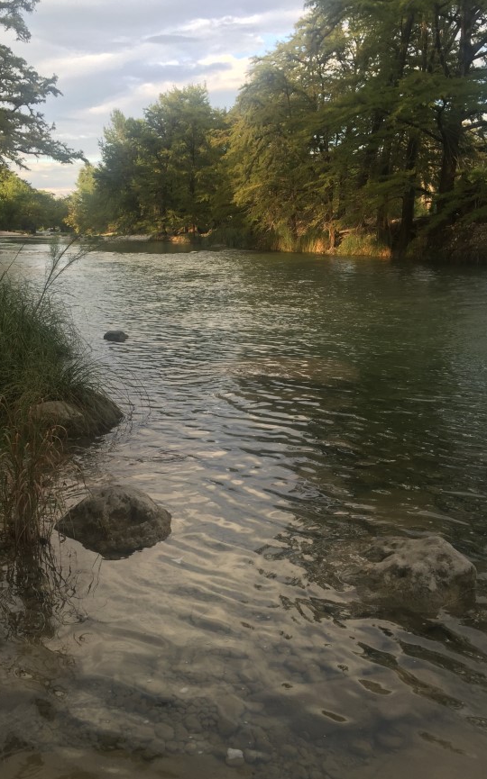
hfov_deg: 39.3
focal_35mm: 32
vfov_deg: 59.7
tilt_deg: -11.2
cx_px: 199
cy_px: 384
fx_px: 680
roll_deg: +1.5
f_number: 2.2
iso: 32
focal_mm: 4.15
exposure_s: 1/169
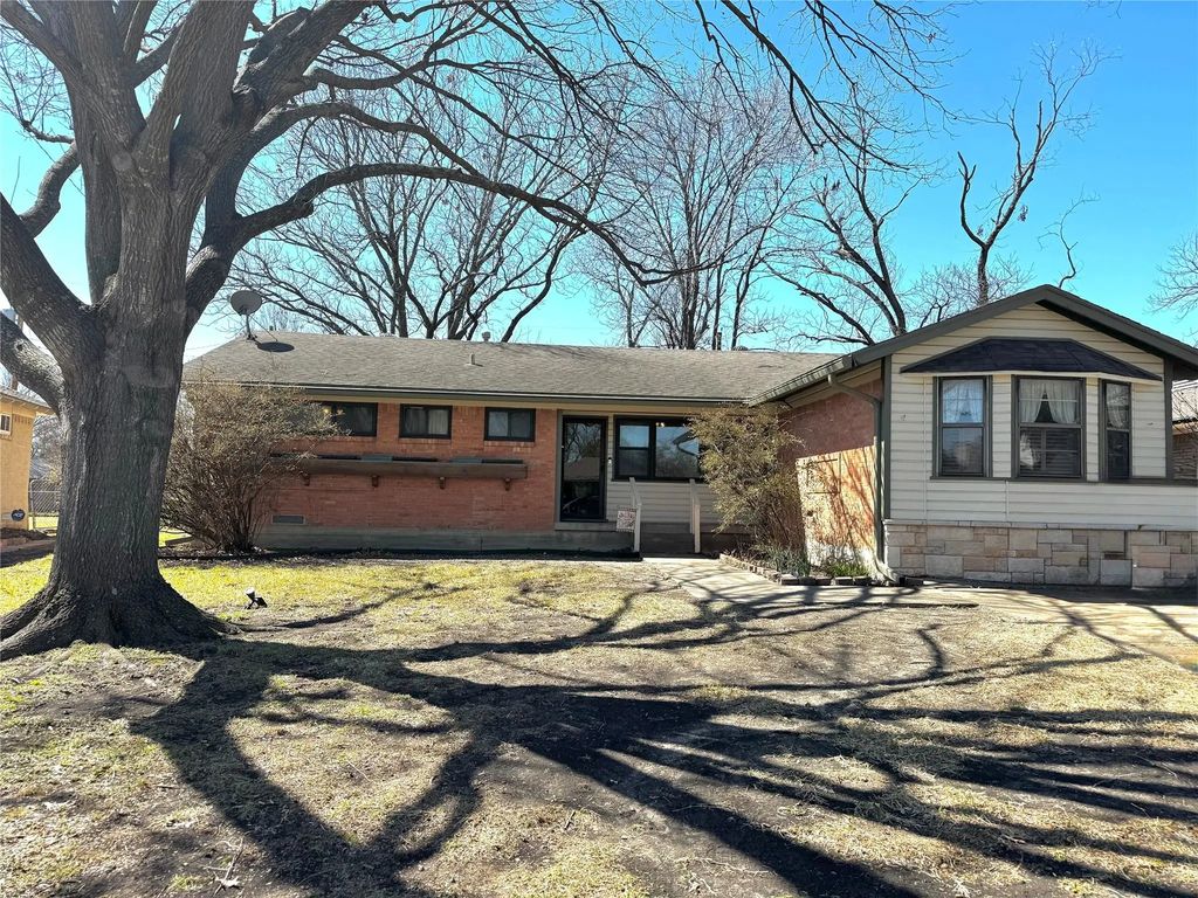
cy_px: 449
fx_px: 831
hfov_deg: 71.6
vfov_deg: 56.8
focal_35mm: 24
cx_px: 599
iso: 80
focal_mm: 6.76
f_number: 1.78
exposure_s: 1/2604
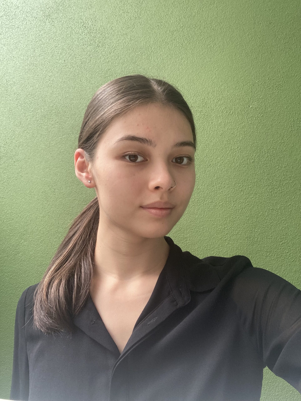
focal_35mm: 32
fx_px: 371
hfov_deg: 44.2
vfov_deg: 56.8
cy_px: 200
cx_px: 150
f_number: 2.2
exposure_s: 1/60
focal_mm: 2.87
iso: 80
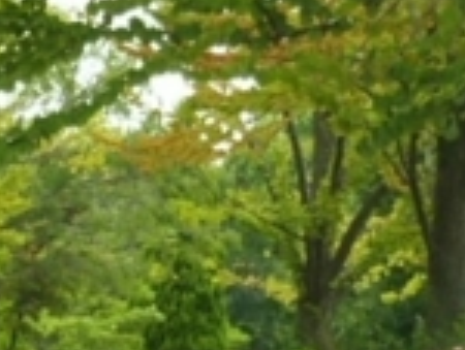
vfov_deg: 9.3
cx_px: 74
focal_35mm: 160
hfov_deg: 12.3
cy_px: 319
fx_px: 2153
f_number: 2.2
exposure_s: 1/120
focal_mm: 4
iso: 80
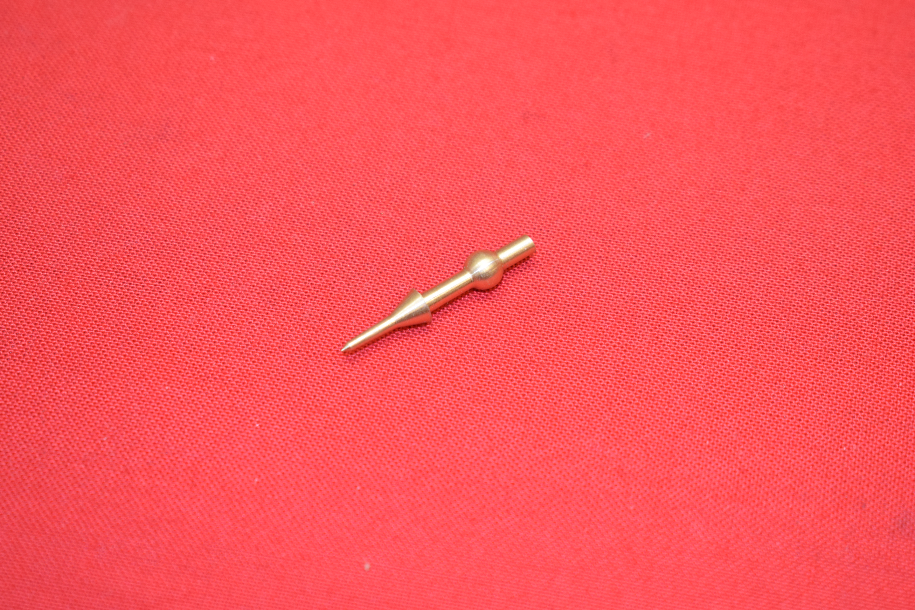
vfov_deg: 16.4
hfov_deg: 24.3
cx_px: 457
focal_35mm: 84
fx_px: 2122
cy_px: 303
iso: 800
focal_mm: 55
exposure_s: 1/60
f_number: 5.6
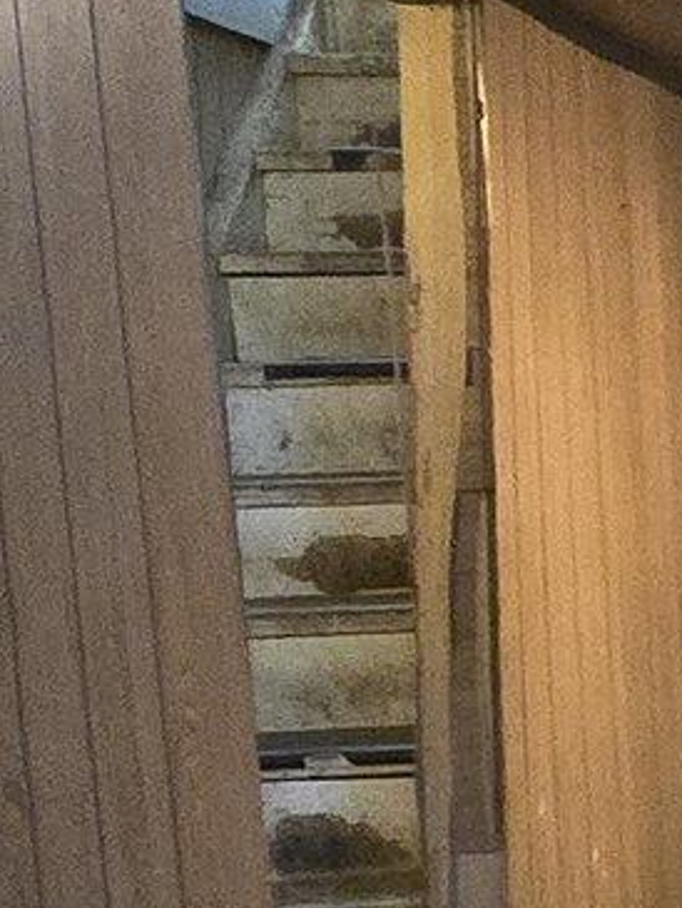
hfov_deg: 13.3
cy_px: 649
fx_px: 2153
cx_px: 1633
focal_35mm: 82
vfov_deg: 23.6
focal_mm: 2.2
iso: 1250
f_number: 2.2
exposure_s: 1/30
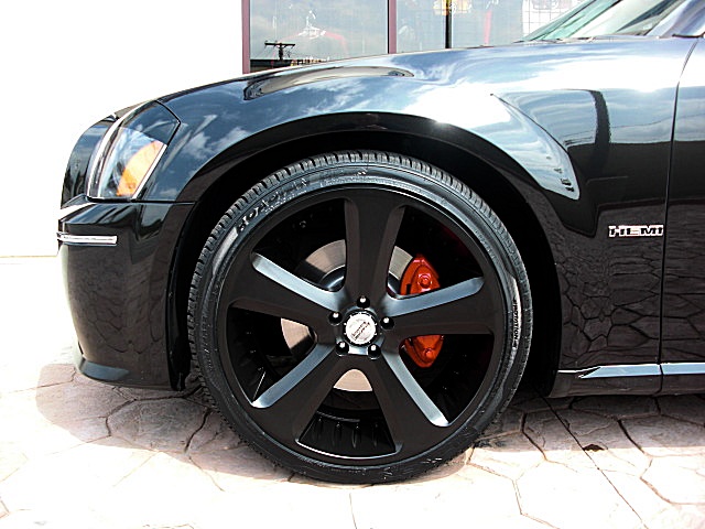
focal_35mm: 36
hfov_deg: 51.4
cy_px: 264
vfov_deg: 39.7
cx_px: 352
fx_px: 733
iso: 50
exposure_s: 1/160
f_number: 2.8
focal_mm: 6.3
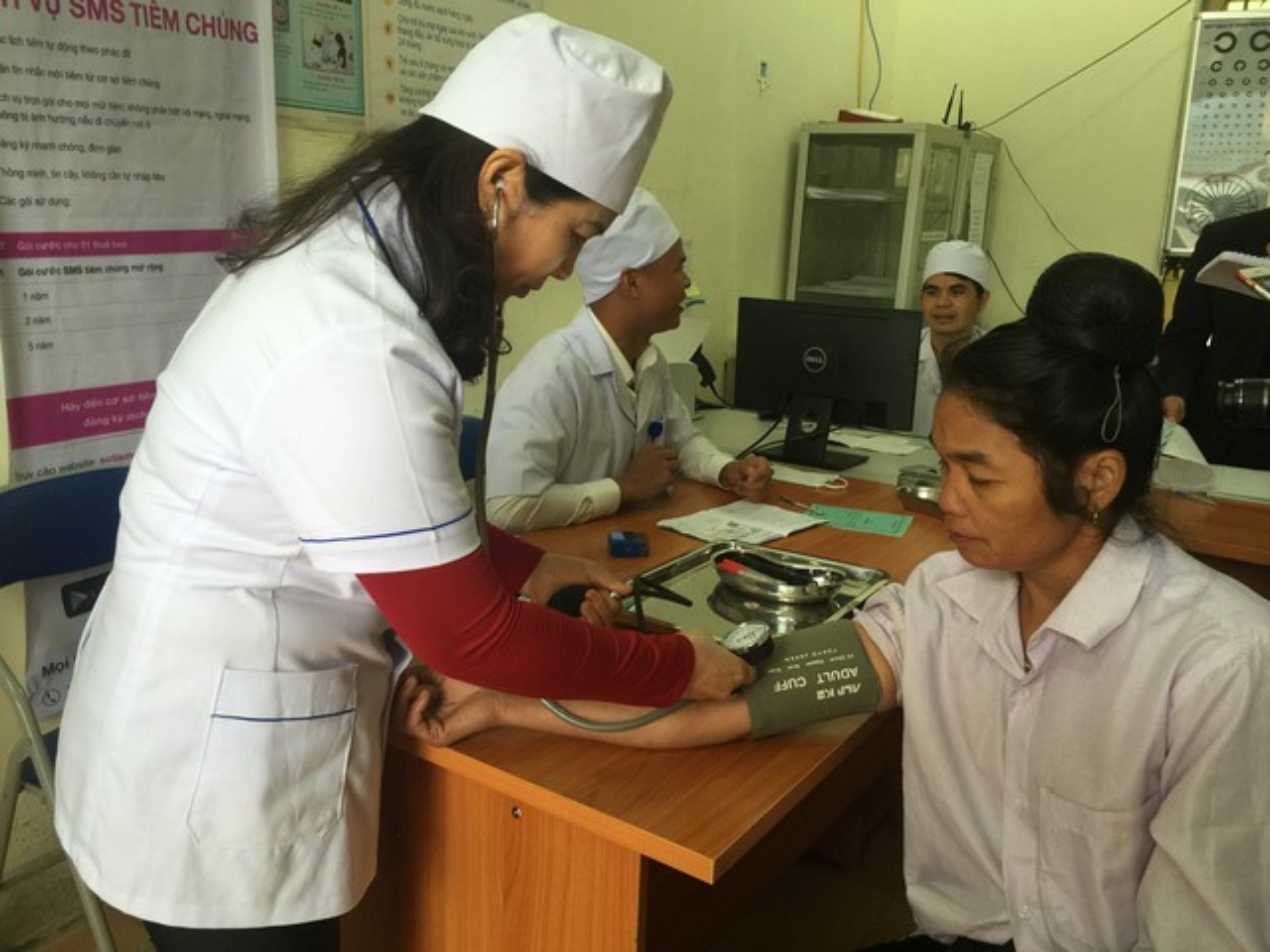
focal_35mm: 29
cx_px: 635
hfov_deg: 61.7
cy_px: 476
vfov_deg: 48.2
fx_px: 1064
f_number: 2.2
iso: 50
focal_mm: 4.15
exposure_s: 1/17
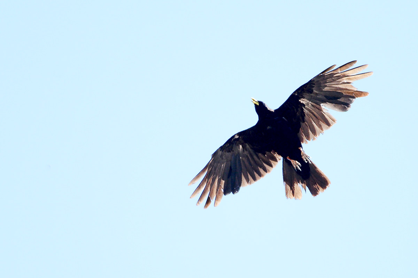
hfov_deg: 4.9
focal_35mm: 420
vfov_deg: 3.3
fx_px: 4876
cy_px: 139
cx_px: 209
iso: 320
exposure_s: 1/1000
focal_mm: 420
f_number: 5.6
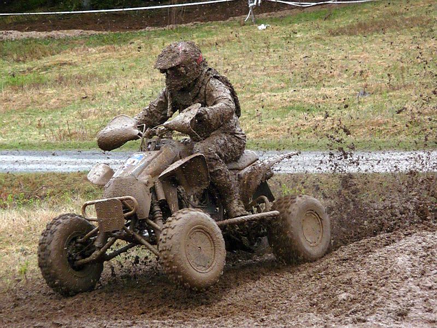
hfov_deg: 7.1
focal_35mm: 280
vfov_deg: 5.3
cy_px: 164
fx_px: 3535
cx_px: 218
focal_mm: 47
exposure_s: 1/800
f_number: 4.9
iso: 500
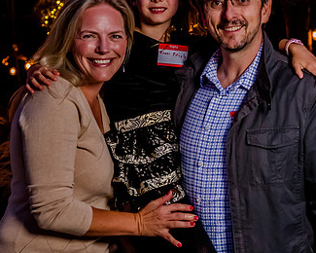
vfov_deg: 11.2
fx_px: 1291
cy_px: 85
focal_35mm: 138
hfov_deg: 14.0
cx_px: 163
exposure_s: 1/200
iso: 2500
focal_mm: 55
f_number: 3.5
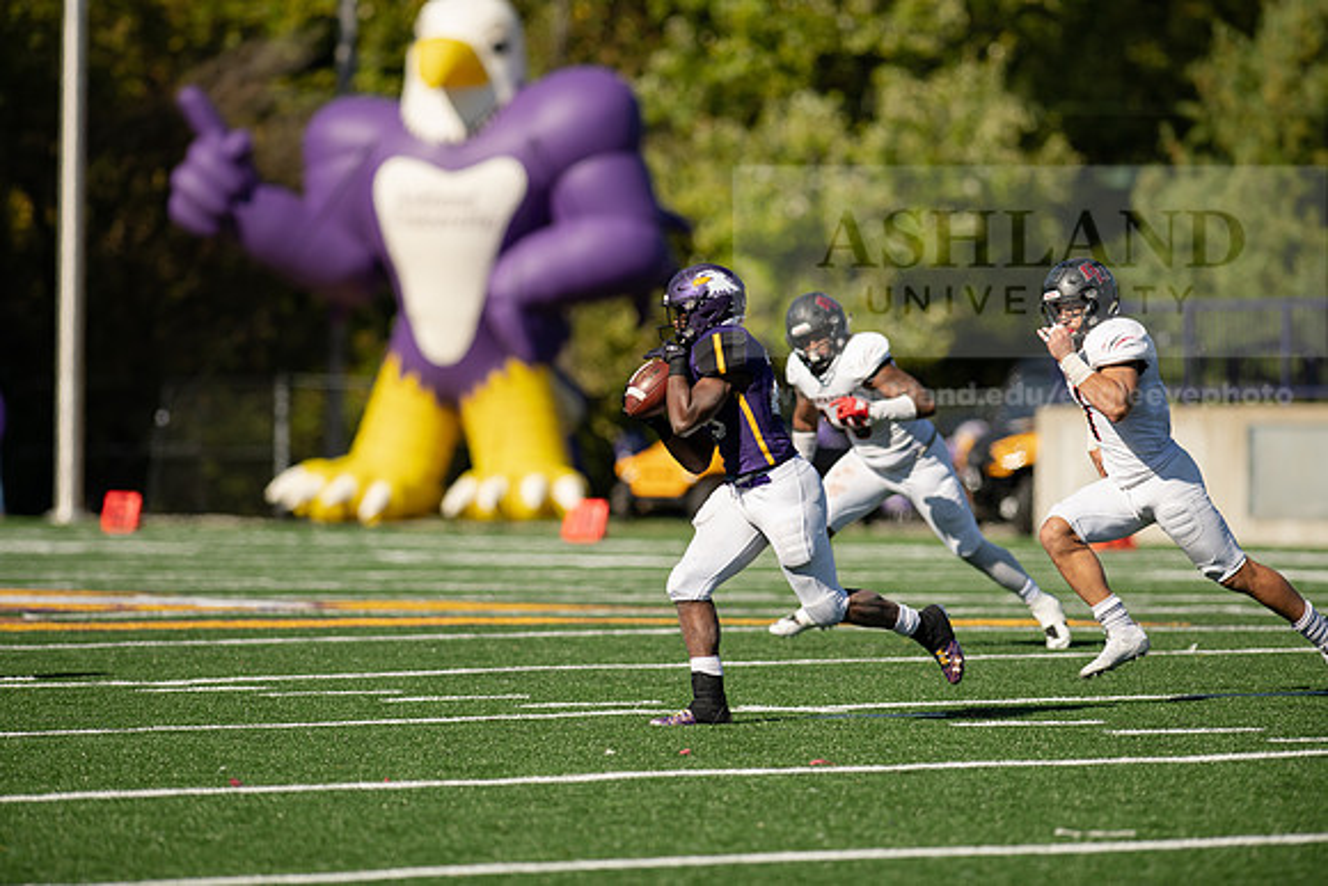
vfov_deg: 4.6
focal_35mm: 300
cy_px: 443
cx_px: 664
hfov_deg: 6.9
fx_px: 11069
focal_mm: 300
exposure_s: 1/2000
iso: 125
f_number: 3.5
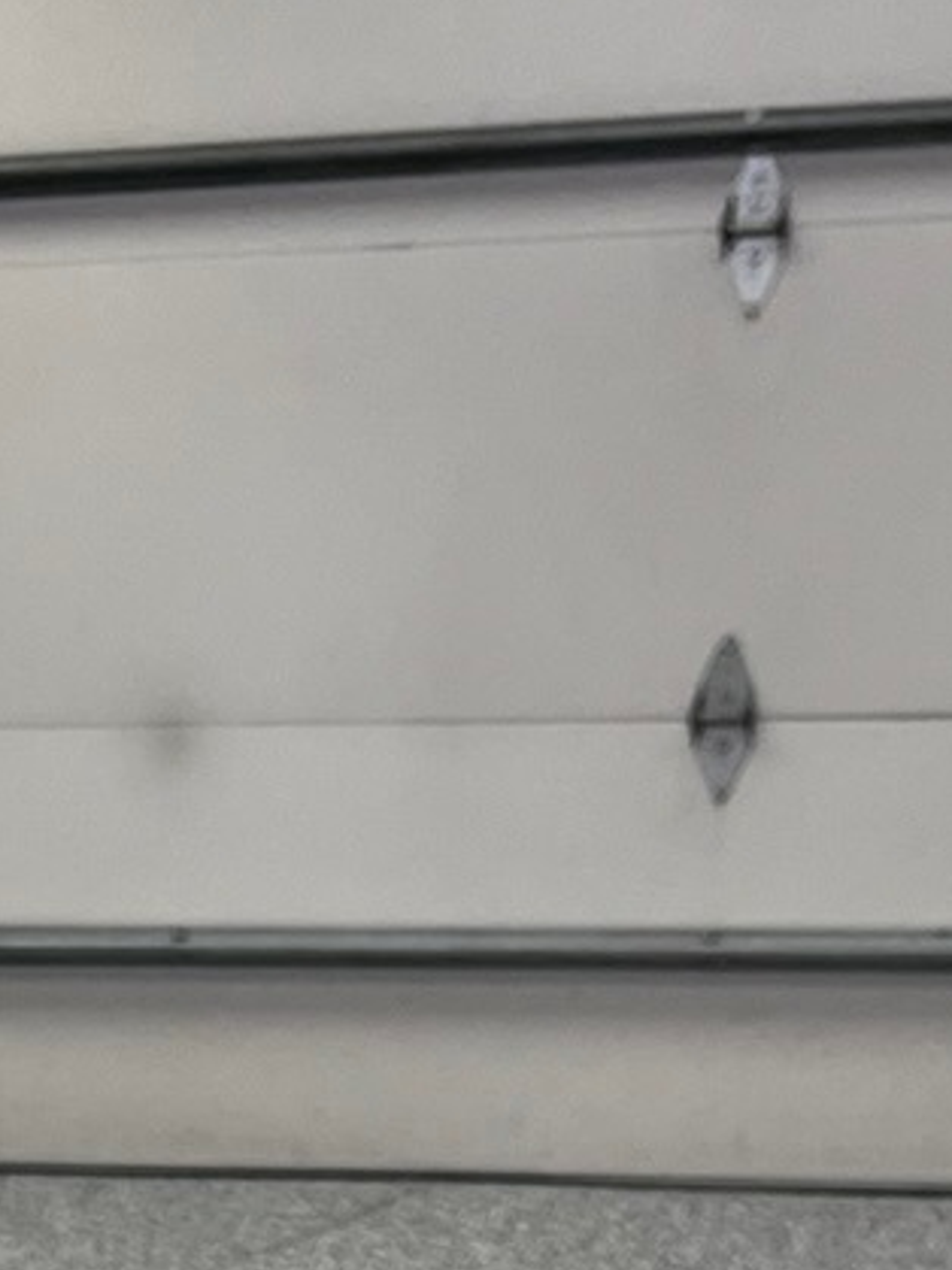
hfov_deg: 11.4
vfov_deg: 13.7
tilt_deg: -16.5
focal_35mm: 127
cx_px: -267
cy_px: 2355
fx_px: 4659
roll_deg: +1.1
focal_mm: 5.1
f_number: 1.6
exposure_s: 1/120
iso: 125
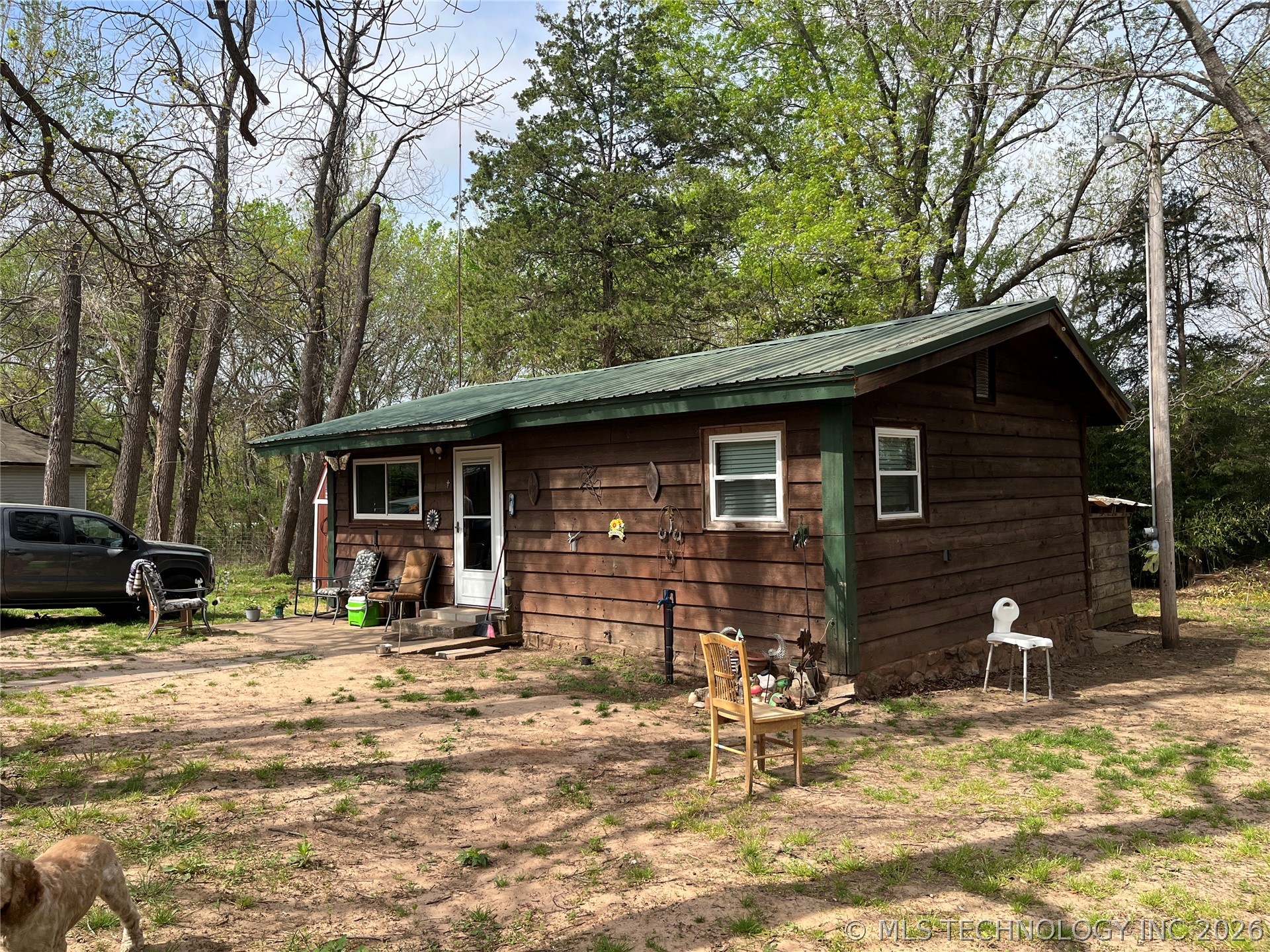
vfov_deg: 53.1
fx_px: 954
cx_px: 635
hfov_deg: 67.3
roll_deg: +1.9
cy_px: 476
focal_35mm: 26
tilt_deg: +2.3
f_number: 1.6
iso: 50
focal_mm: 5.1
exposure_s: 1/2024
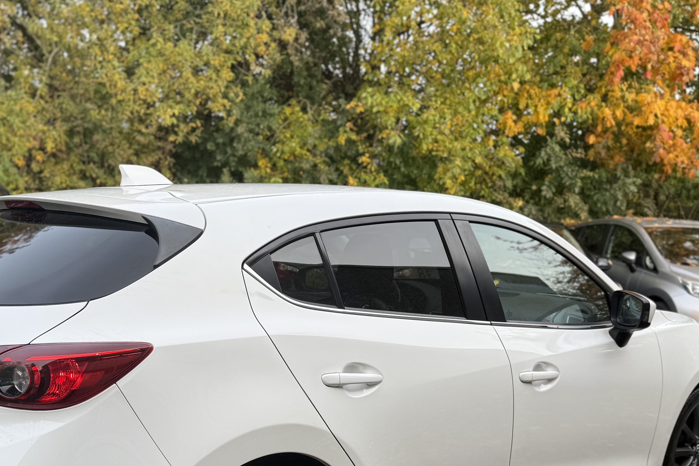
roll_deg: -3.1
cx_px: 281
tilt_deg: -13.5
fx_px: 777
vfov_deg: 32.2
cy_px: 395
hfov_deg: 48.2
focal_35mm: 40
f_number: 1.78
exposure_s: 1/598
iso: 80
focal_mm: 6.76
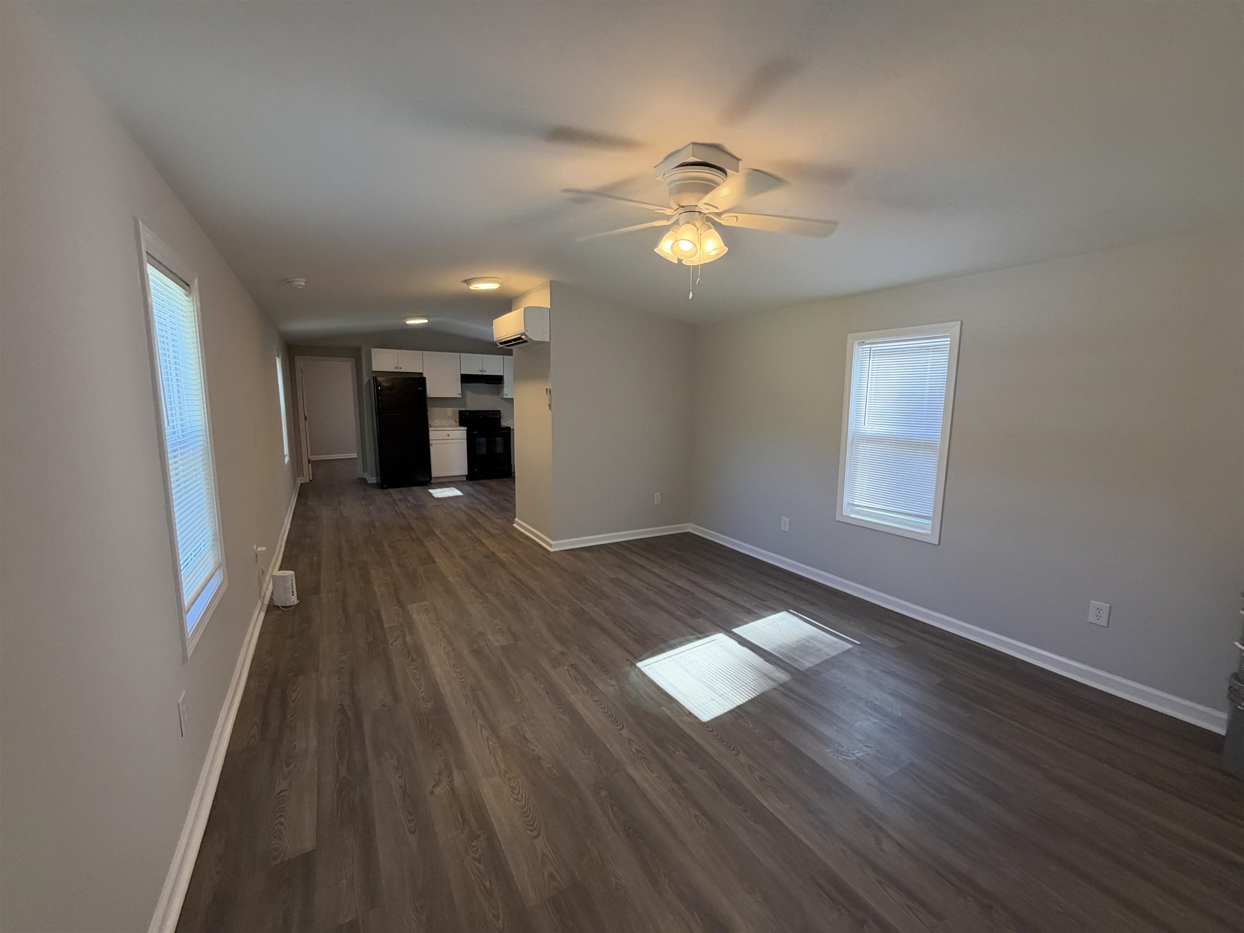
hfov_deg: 102.1
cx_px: 622
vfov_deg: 85.7
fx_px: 503
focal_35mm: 14
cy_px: 466
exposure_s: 1/120
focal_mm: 2.22
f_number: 2.2
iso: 320
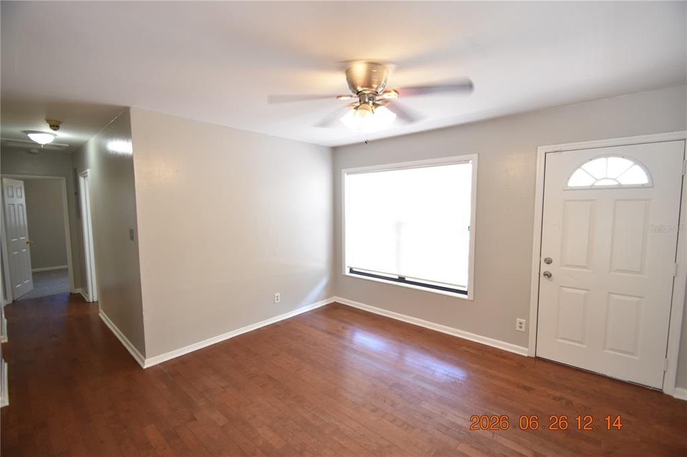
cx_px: 344
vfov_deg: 77.3
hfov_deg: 100.4
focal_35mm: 15
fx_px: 286
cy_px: 228
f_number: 3.5
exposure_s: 1/45
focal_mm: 10
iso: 800
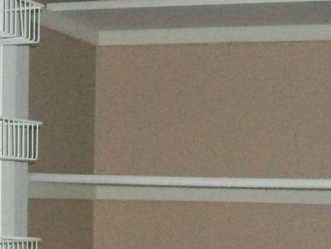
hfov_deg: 21.1
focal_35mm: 92
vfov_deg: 15.5
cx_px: 252
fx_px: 880
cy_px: 291
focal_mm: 5.7
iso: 400
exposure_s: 1/500
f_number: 2.8
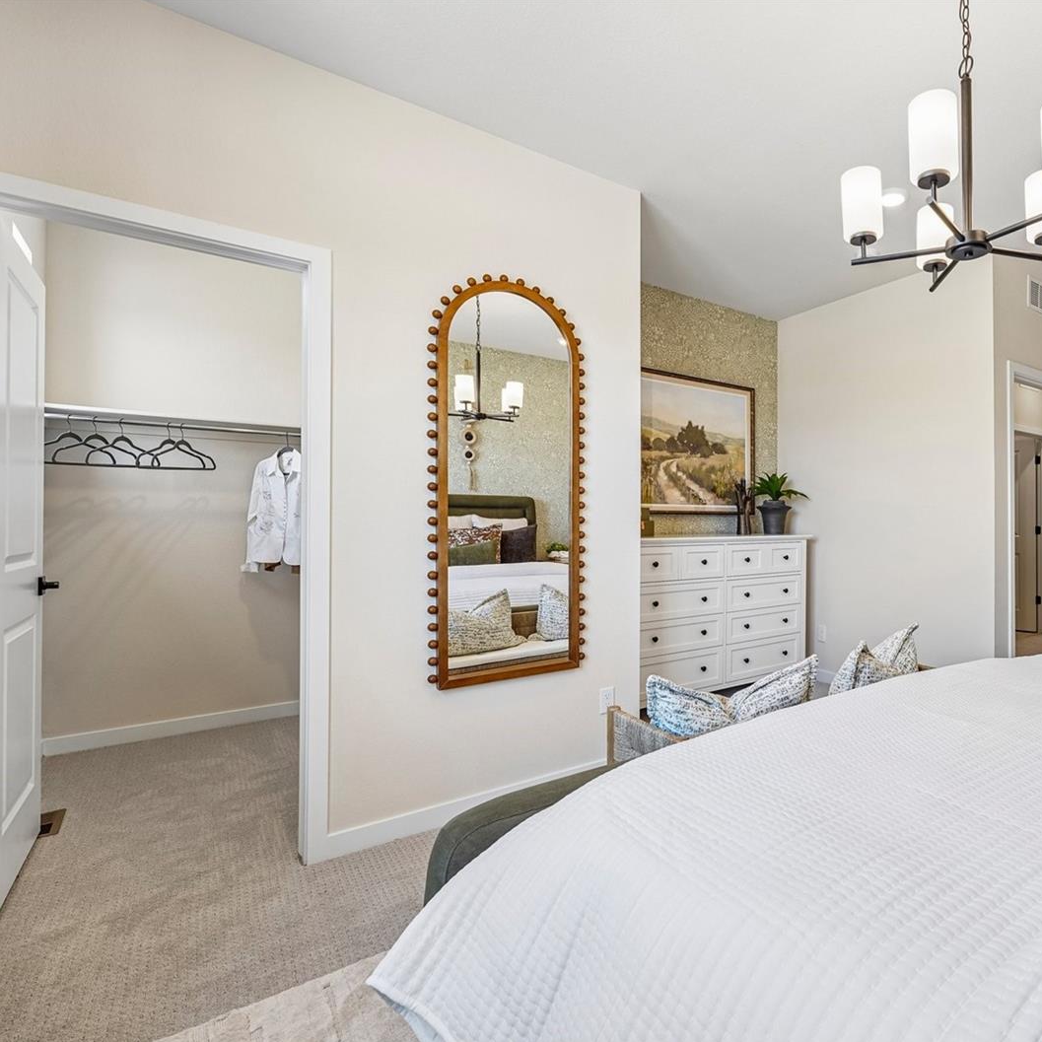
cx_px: 772
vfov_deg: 80.7
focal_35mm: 18
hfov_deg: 75.3
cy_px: 522
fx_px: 613
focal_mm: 14
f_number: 8
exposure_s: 1/30
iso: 250
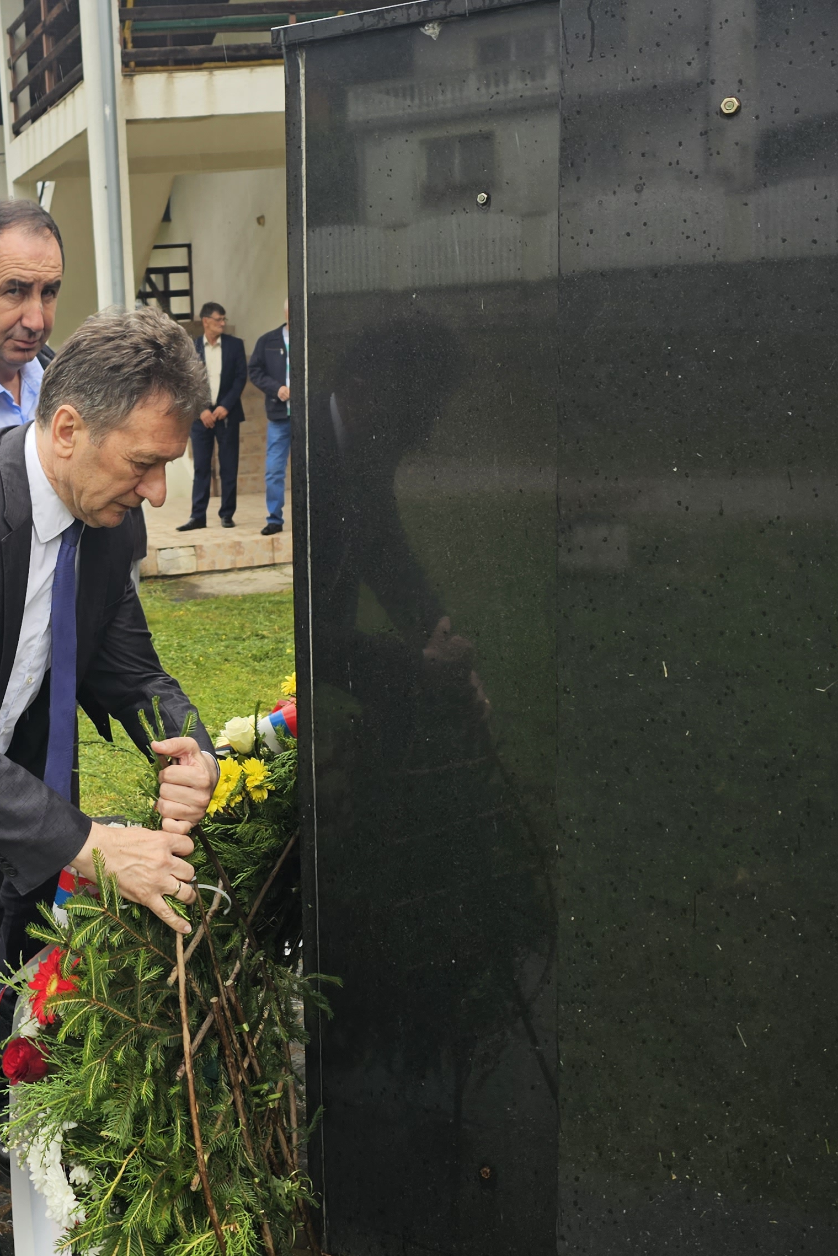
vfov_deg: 46.3
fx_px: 1466
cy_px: 553
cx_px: 63
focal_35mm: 42
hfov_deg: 30.3
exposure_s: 1/197
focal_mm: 6.3
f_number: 1.7
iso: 10
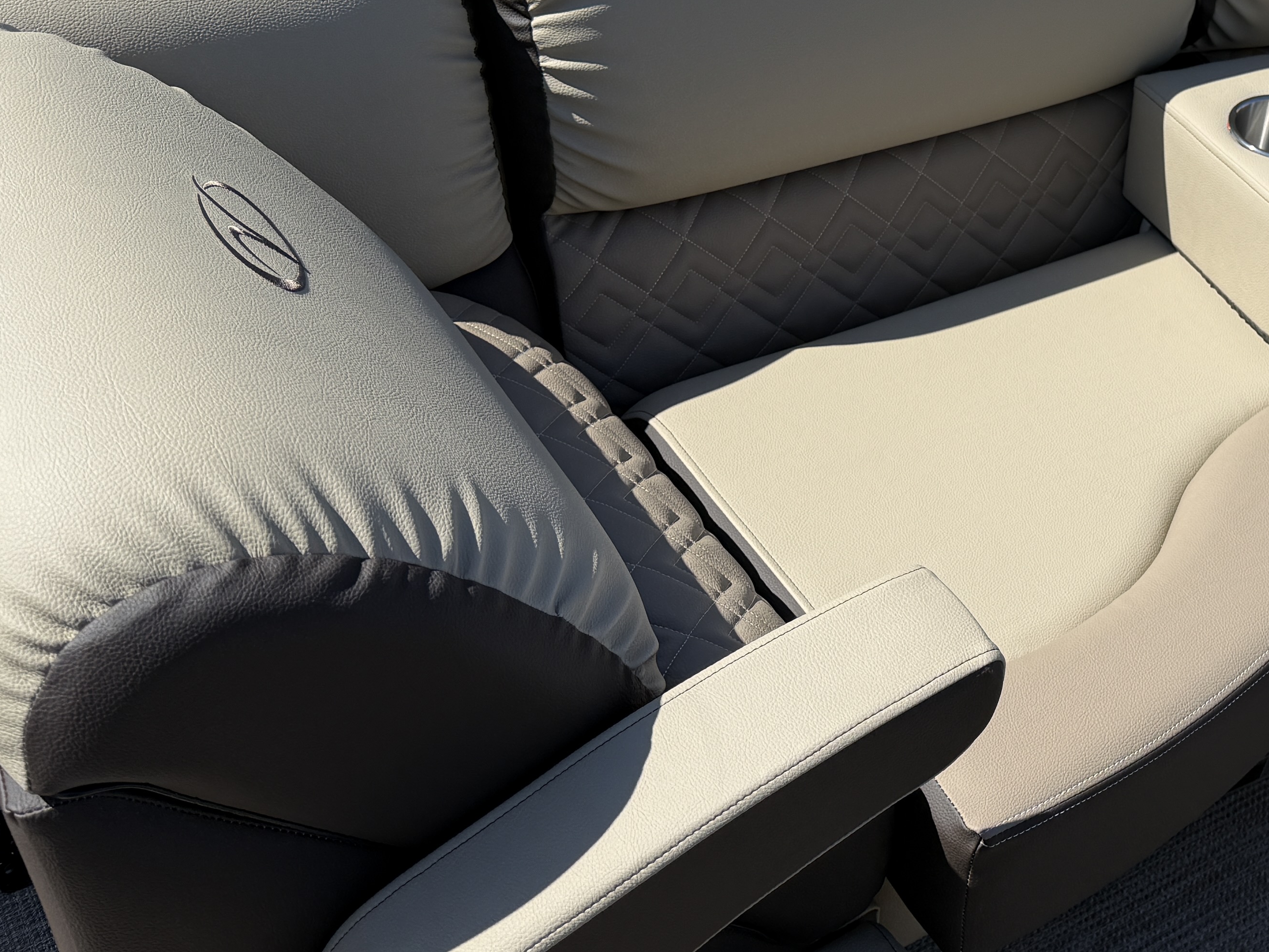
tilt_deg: -36.9
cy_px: 365
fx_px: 1906
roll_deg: -9.2
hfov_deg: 35.0
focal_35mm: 52
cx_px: 1110
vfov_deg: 27.9
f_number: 1.78
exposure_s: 1/4673
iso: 80
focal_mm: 6.76
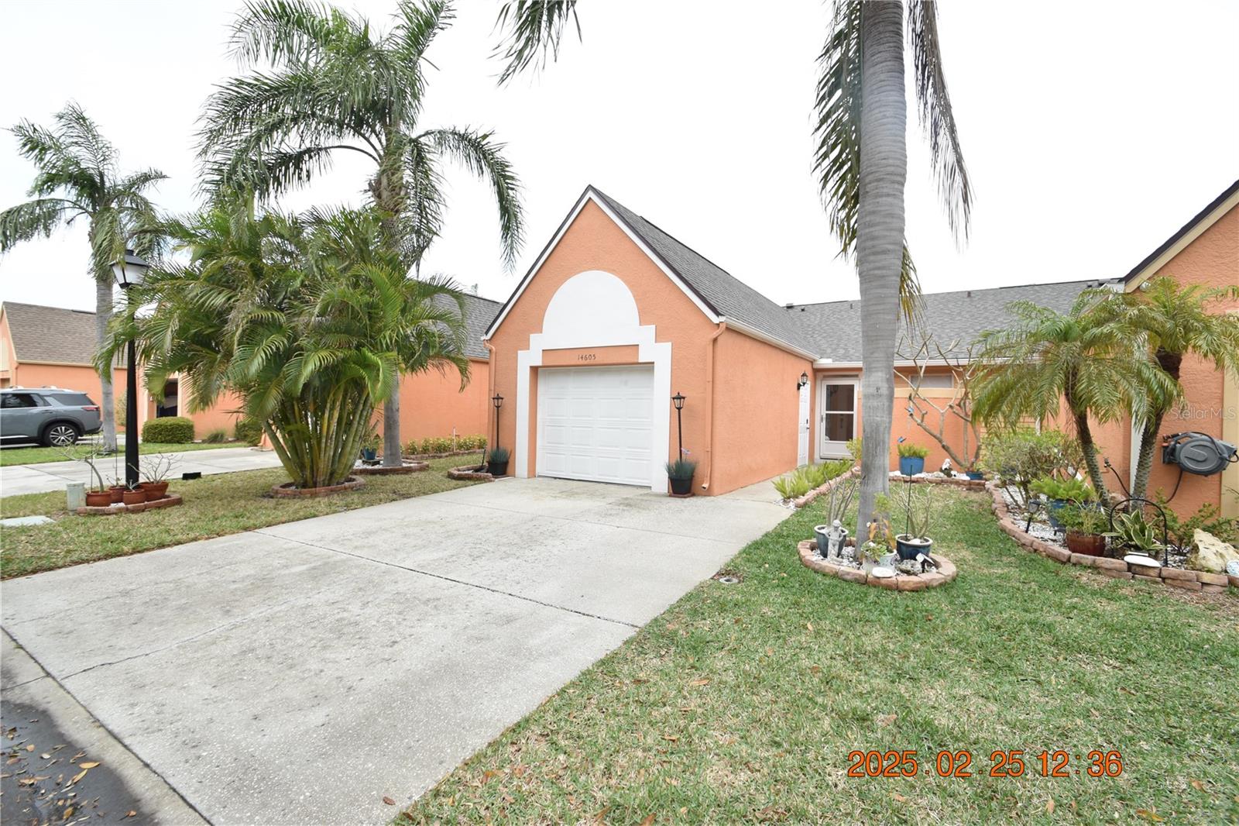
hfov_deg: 100.4
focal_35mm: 15
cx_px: 620
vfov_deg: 77.3
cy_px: 413
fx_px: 516
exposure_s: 1/250
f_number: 8
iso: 220
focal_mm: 10
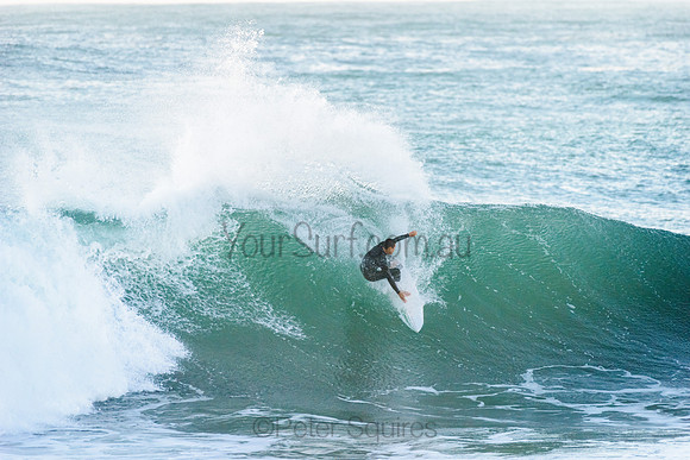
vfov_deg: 2.8
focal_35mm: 500
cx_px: 345
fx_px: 9587
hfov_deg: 4.1
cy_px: 230
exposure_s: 1/1600
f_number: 5.6
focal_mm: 500
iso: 560
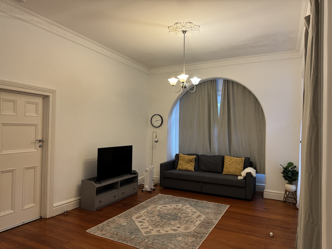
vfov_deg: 56.8
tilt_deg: +1.2
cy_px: 124
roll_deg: -0.9
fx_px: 230
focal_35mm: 24
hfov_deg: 71.6
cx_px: 166
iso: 200
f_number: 1.78
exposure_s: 1/50
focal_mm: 6.76
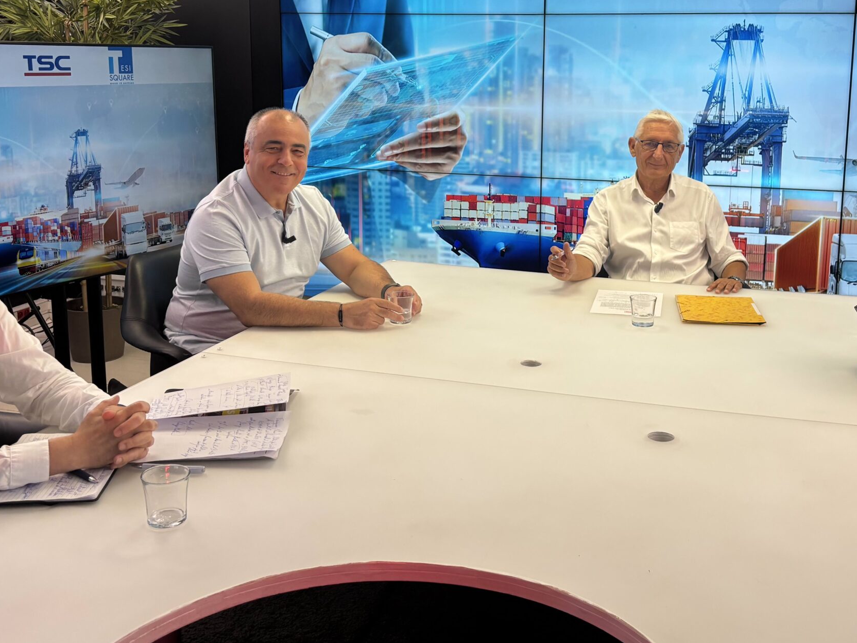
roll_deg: -1.0
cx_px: 493
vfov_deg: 35.6
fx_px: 990
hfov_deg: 46.6
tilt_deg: -8.4
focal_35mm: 40
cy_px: 213
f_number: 1.6
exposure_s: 1/120
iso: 100
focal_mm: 5.96
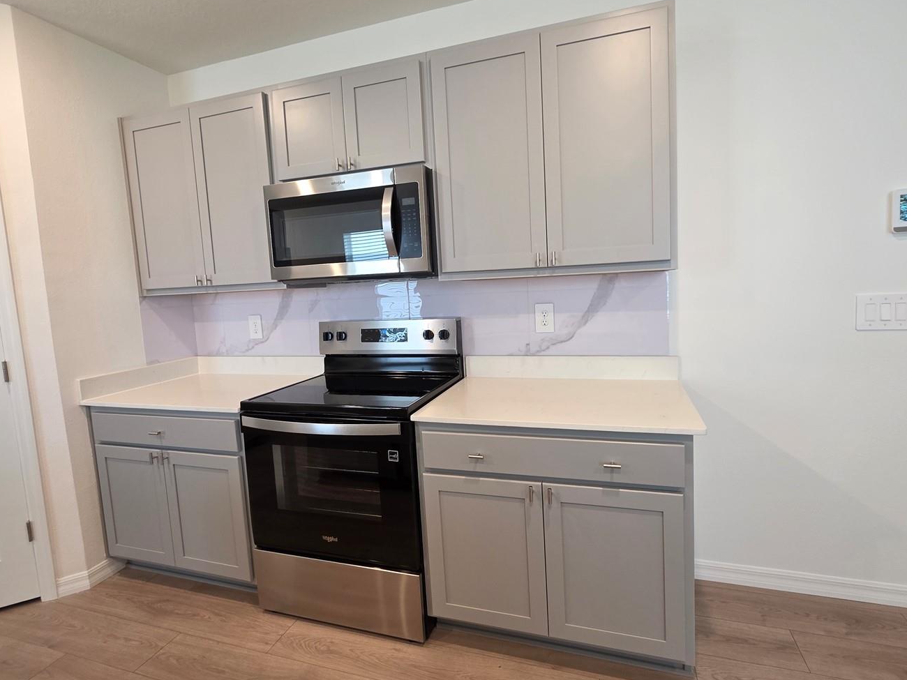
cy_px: 319
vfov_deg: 78.0
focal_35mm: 16
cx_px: 476
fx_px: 419
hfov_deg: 94.4
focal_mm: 2.2
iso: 160
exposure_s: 1/60
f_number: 1.9
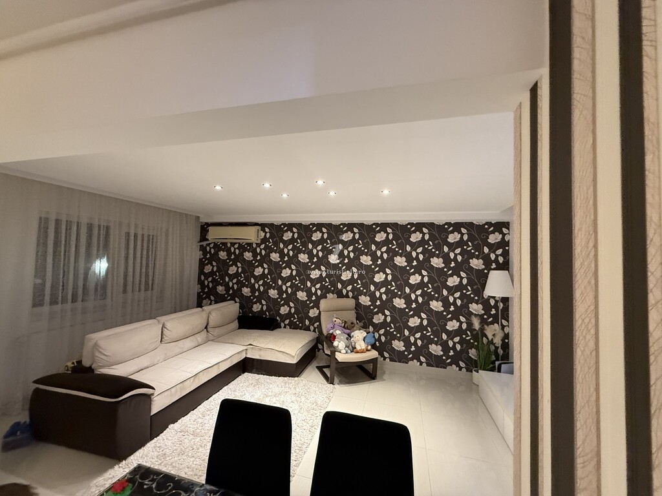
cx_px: 331
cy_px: 248
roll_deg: -1.3
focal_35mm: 14
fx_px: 268
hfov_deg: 102.1
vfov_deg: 85.7
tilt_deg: +2.0
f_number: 2.2
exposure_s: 1/50
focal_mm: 2.22
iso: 640
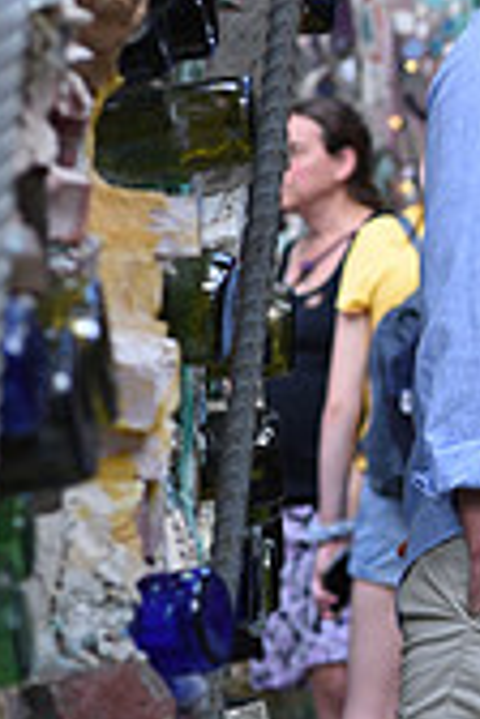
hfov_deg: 4.6
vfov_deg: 7.0
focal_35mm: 294
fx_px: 5880
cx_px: 765
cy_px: 398
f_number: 4.5
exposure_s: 1/160
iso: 320
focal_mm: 85
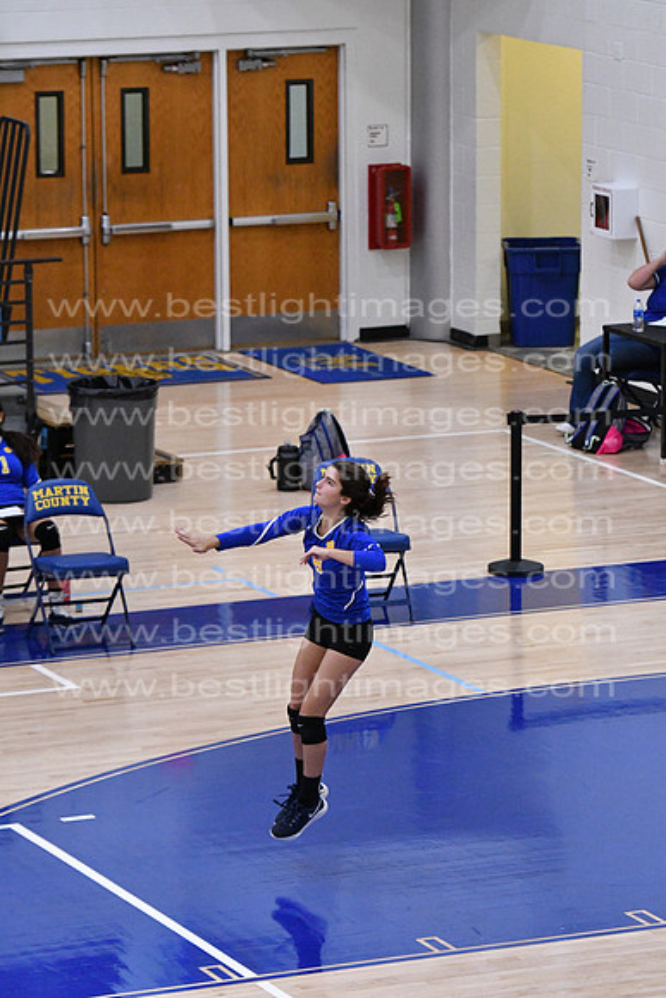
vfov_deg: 11.2
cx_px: 333
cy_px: 499
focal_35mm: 183
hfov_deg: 7.5
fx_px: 5075
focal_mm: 122
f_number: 3.2
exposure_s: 1/1250
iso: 6400
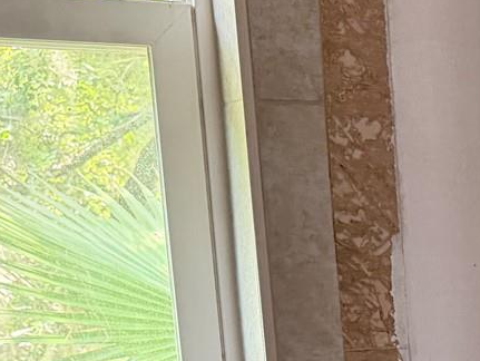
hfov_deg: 19.5
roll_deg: +1.1
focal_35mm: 89
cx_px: 689
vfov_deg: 15.4
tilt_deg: -15.6
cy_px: 539
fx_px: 1235
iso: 400
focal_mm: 6.76
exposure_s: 1/60
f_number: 1.78
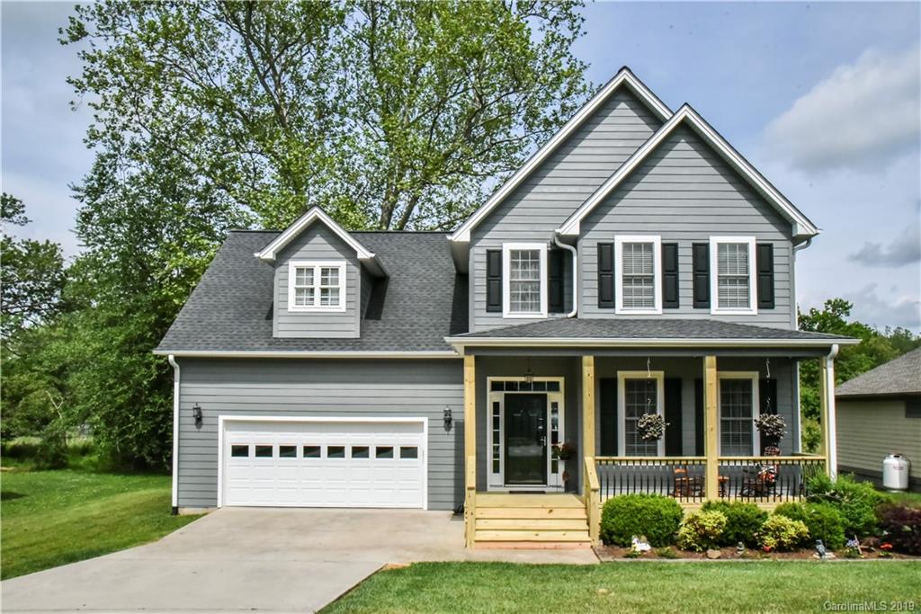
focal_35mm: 28
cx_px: 460
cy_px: 307
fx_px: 716
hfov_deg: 65.5
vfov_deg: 46.4
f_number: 22
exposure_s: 1/1600
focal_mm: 28
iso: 4000
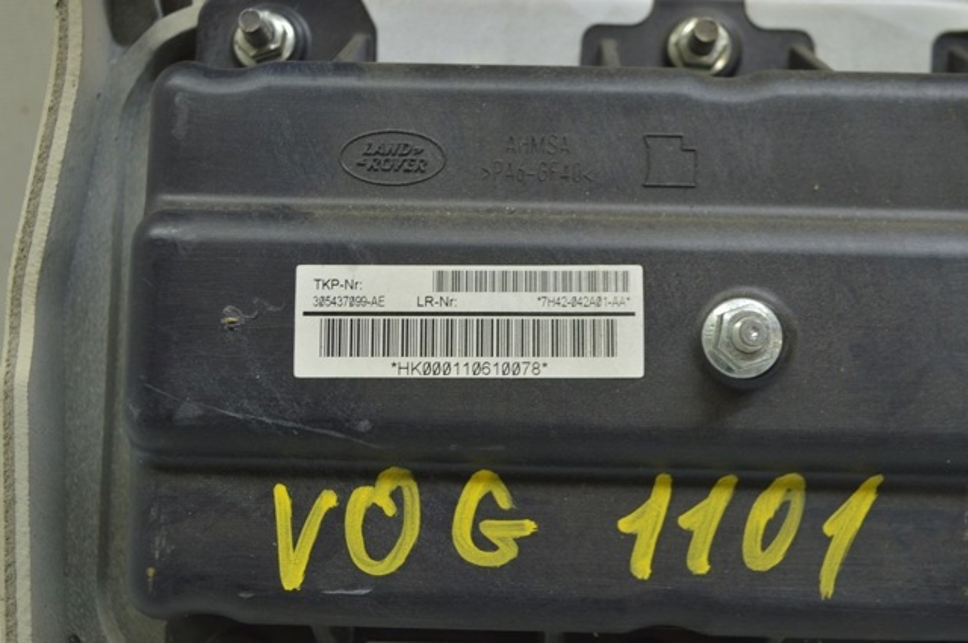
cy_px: 322
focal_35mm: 46
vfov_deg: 28.9
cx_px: 484
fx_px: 1249
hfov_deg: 42.4
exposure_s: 1/20
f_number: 5.6
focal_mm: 31
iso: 400
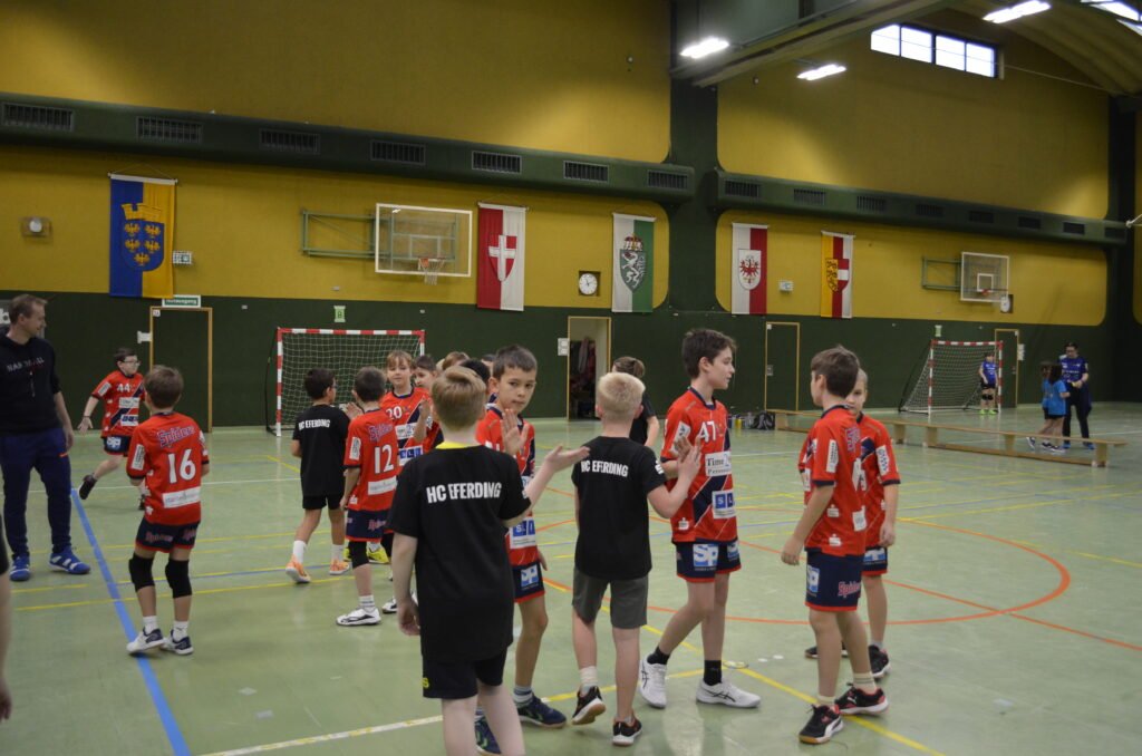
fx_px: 1045
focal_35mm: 33
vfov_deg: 39.8
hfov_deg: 57.3
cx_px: 571
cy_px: 378
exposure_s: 1/400
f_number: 3.8
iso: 1600
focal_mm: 22
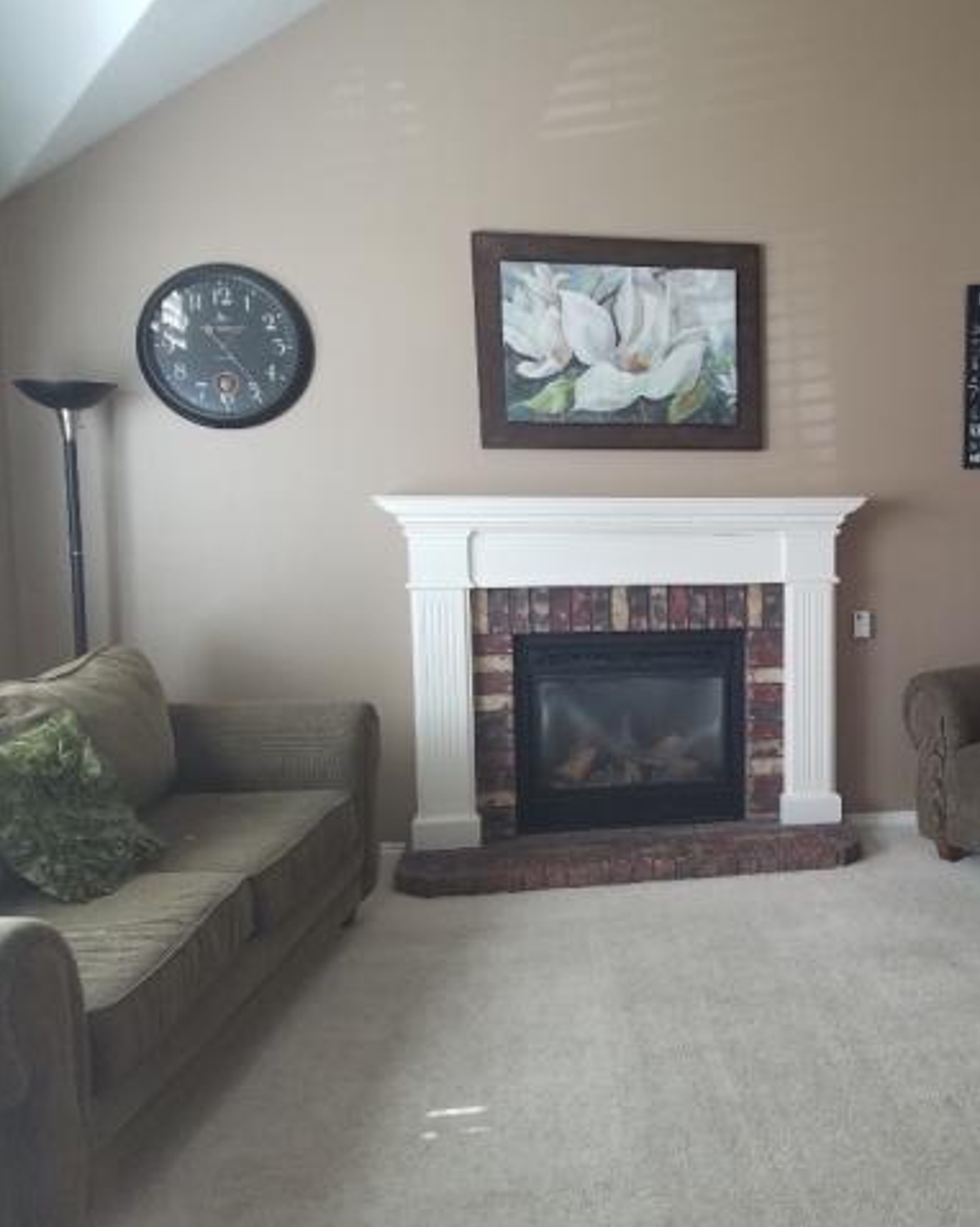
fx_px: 1233
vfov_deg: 52.9
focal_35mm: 34
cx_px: 816
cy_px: 614
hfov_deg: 41.1
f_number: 1.7
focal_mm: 4.2
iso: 100
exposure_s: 1/60
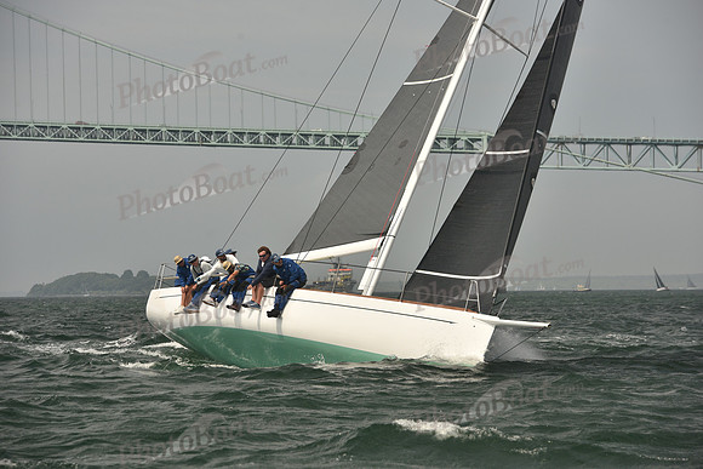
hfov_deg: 13.2
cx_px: 352
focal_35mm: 155
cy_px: 234
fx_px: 3027
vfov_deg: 8.9
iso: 250
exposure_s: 1/640
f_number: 7.1
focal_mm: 155
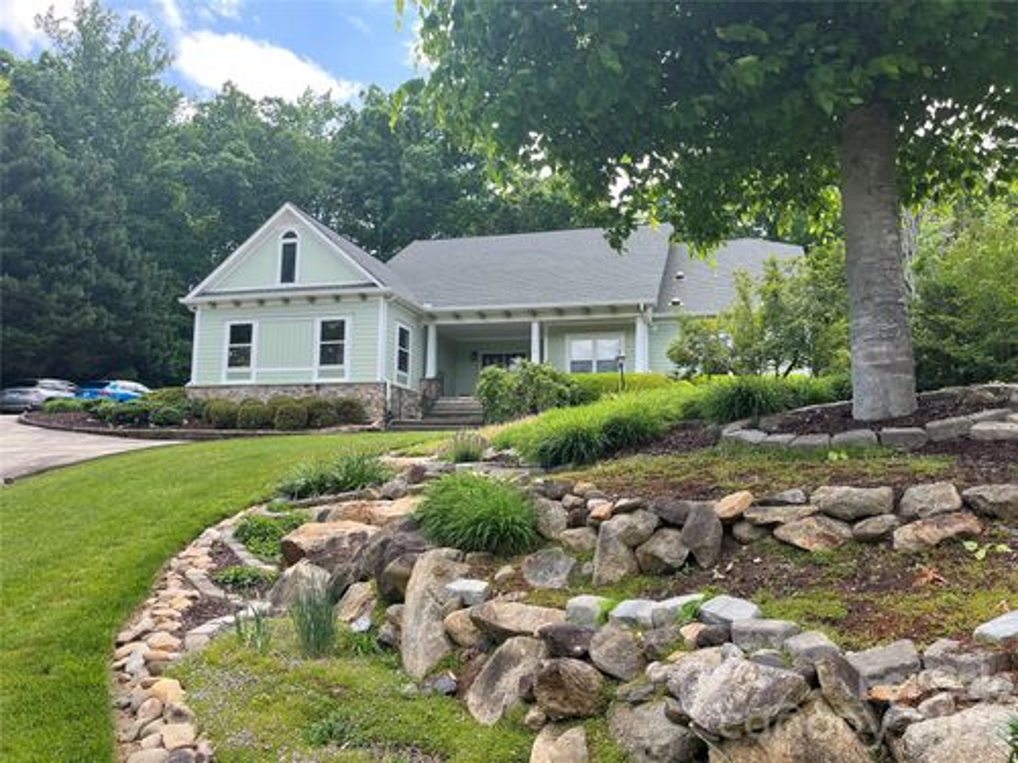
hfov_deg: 67.3
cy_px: 382
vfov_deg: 53.1
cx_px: 509
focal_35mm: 26
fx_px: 765
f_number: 1.6
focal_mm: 5.1
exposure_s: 1/845
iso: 50
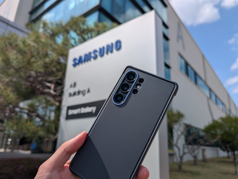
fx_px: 165
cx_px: 119
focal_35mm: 24
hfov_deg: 71.5
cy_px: 90
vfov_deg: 56.9
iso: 22
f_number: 1.68
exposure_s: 1/2404
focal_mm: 6.9
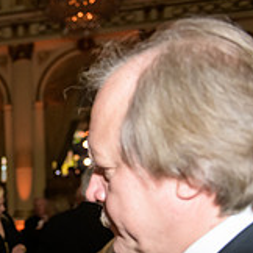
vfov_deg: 19.5
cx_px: -158
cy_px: 282
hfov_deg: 17.7
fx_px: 703
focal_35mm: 85
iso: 1600
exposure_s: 1/100
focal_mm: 28
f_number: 3.2
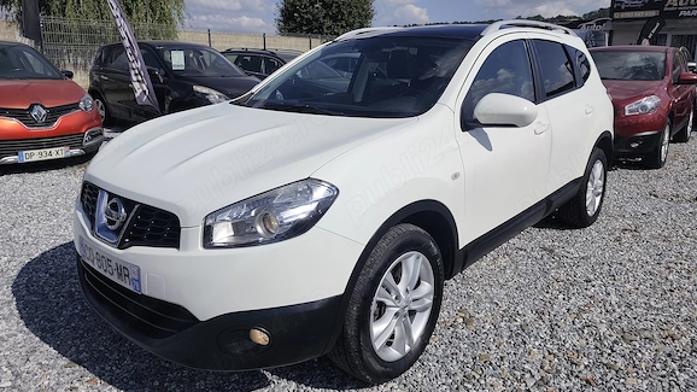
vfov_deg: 44.3
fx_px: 480
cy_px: 174
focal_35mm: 26
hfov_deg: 71.9
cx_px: 336
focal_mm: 6.19
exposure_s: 1/2605
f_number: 1.65
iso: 50
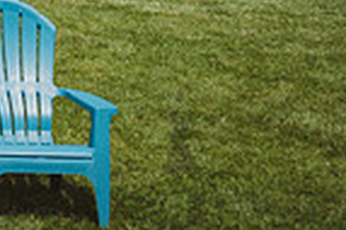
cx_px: -290
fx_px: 1363
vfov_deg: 9.1
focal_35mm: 142
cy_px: -220
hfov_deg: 13.0
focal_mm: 35
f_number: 4.5
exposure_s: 1/800
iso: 100
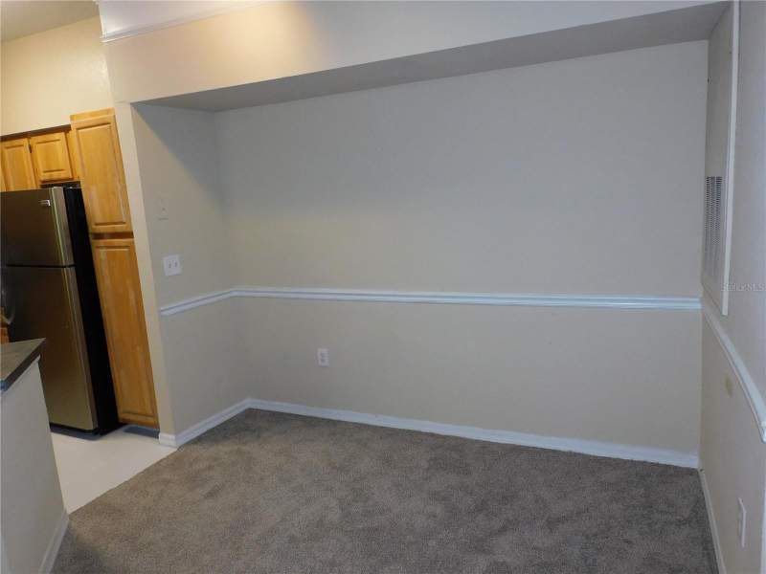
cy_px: 287
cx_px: 383
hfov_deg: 71.6
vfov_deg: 56.8
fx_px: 531
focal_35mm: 24
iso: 200
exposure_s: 1/30
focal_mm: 4.3
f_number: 3.3
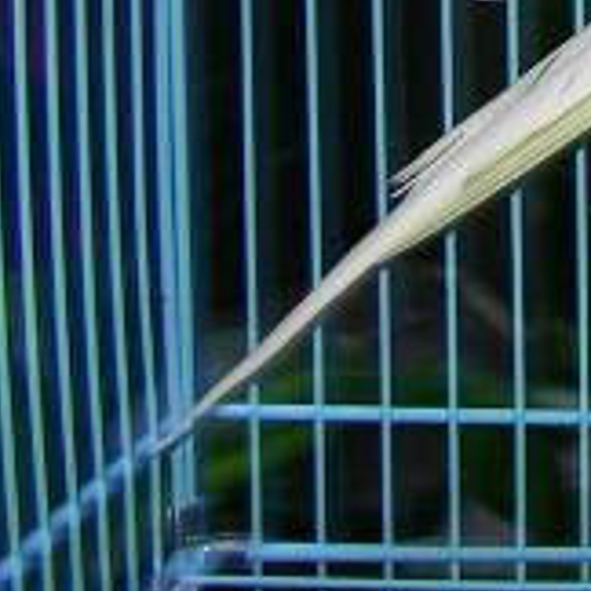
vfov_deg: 13.0
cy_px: -208
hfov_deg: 12.5
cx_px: 1021
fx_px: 2492
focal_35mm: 129
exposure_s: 1/30
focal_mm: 5.7
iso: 100
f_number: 2.8
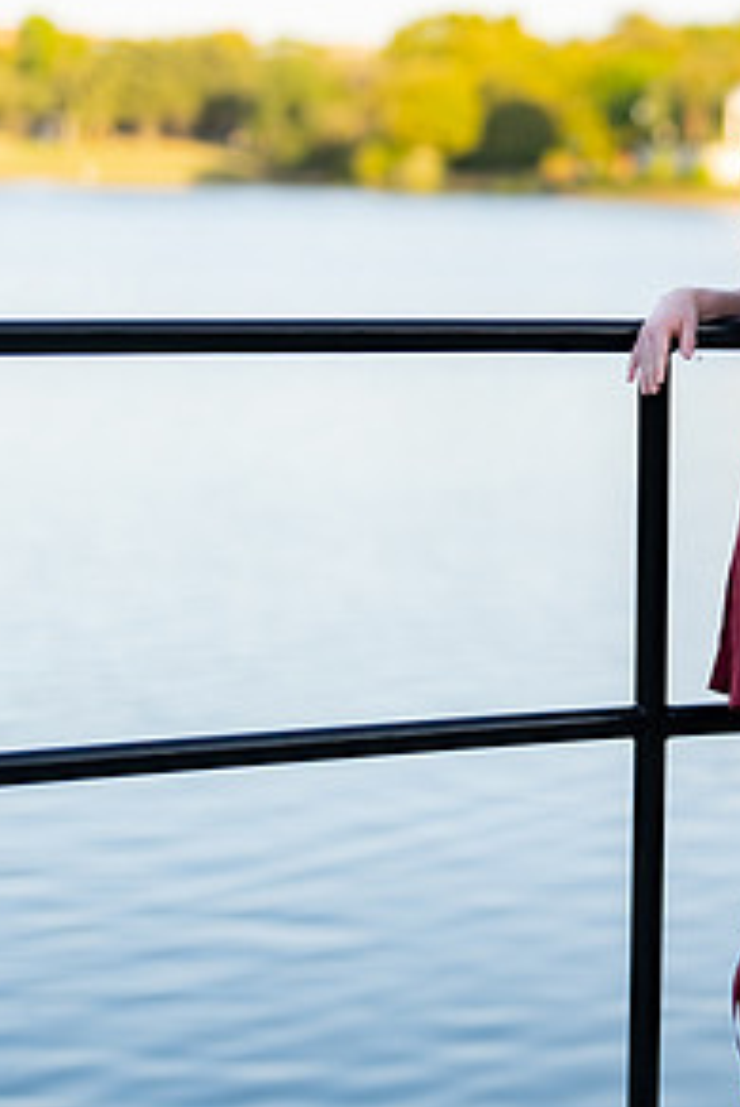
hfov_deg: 11.6
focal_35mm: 116
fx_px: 3572
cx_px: 844
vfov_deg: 17.6
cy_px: 509
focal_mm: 50
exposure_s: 1/1600
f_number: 1.2
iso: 100
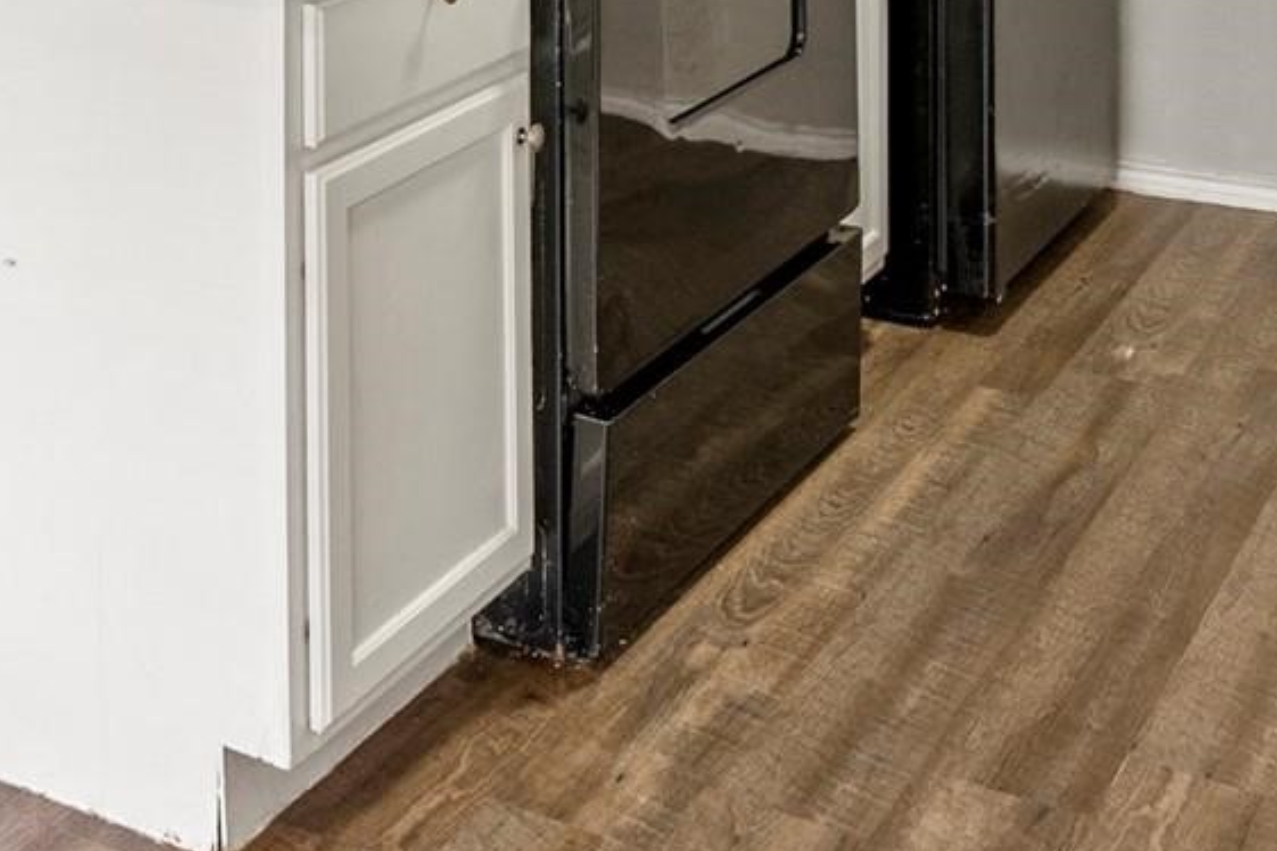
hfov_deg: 32.3
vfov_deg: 18.5
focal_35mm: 62
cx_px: 560
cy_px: -548
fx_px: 2199
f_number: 8
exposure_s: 1/3
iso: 400
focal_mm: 16
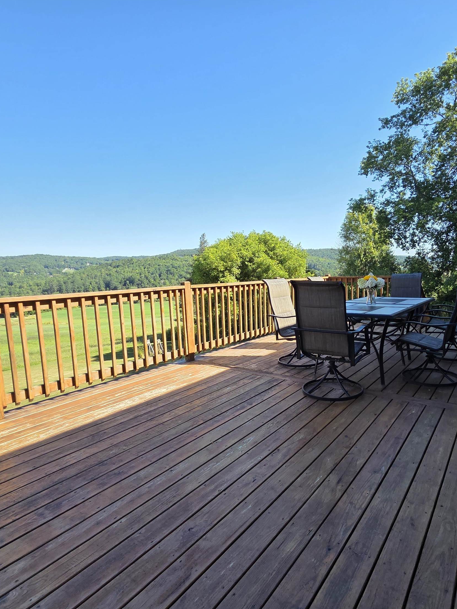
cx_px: 295
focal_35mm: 18
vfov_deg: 87.7
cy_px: 313
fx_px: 317
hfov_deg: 70.0
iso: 50
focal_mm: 2.2
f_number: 2.2
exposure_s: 1/912
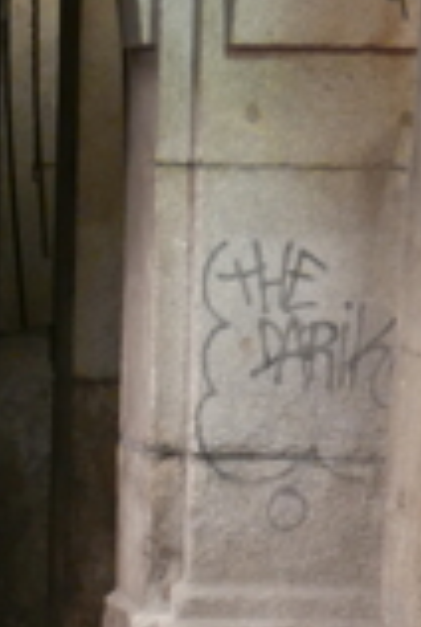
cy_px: 595
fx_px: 4768
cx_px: -379
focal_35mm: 273
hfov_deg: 5.0
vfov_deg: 7.5
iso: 1000
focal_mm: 24.5
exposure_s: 1/100
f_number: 2.8
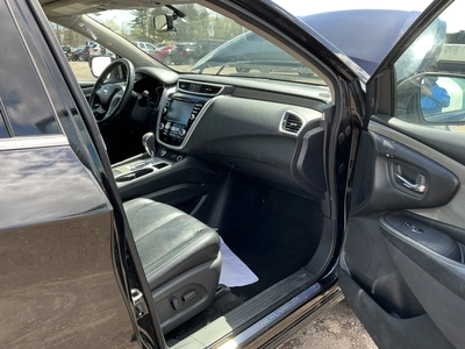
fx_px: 376
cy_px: 174
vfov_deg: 49.7
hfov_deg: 63.4
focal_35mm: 28
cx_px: 232
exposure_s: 1/167
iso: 20
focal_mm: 3
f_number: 1.8
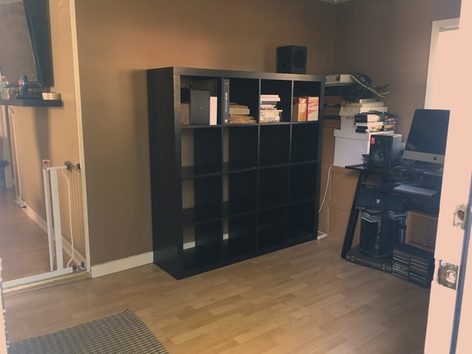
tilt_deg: -10.6
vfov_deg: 48.2
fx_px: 395
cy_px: 177
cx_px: 236
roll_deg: -1.0
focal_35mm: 29
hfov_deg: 61.7
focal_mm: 4.15
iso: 200
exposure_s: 1/20
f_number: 2.2
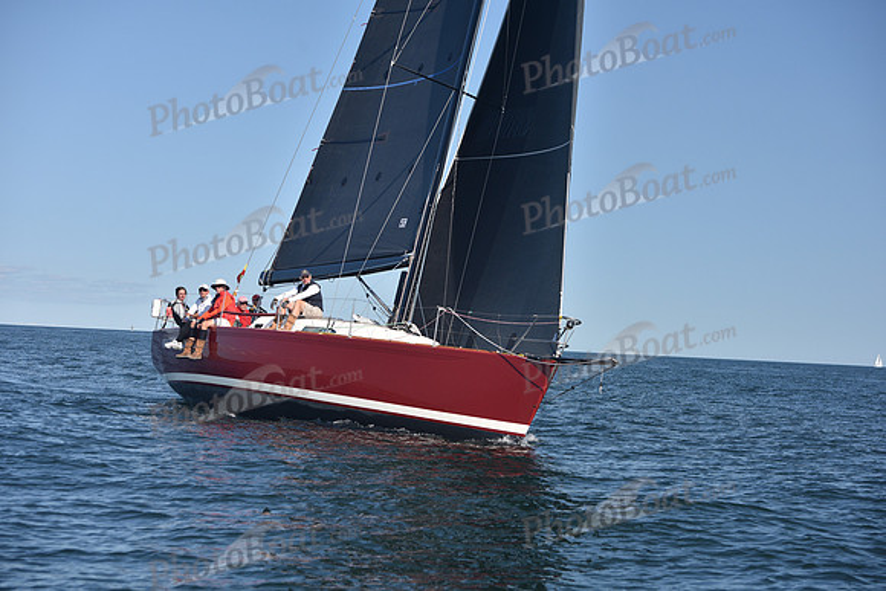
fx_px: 1723
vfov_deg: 19.5
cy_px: 296
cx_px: 443
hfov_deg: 28.8
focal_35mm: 70
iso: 250
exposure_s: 1/800
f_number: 5
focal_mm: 70
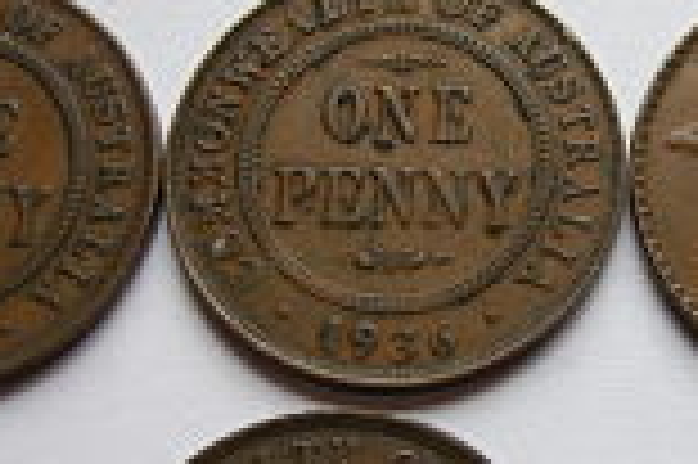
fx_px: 1821
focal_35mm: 94
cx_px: 635
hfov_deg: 21.2
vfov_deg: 14.4
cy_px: 383
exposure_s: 1/310
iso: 64
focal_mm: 7.5
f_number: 2.7
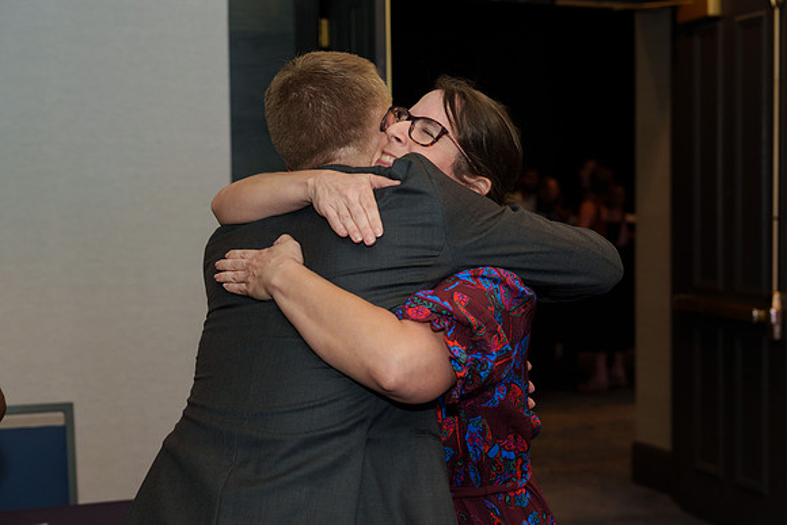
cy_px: 246
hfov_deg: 32.5
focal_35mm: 62
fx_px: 1350
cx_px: 423
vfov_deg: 22.0
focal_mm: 57
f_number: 4.5
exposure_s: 1/125
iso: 800
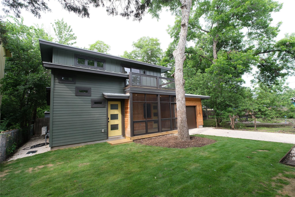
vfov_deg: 70.4
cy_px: 98
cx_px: 148
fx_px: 139
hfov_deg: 93.3
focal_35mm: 17
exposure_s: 1/320
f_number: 4
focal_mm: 11.1
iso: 320
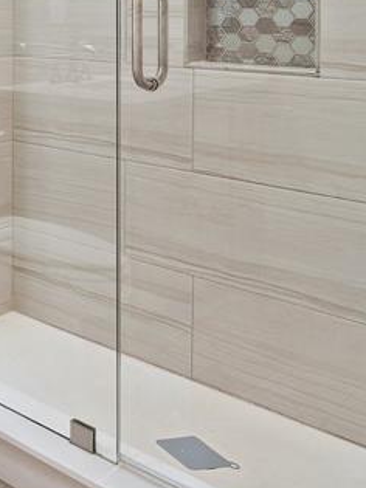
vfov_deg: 34.4
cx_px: -253
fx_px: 705
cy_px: -11
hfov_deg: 21.5
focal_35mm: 50
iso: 400
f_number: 9
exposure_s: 1.6
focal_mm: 16
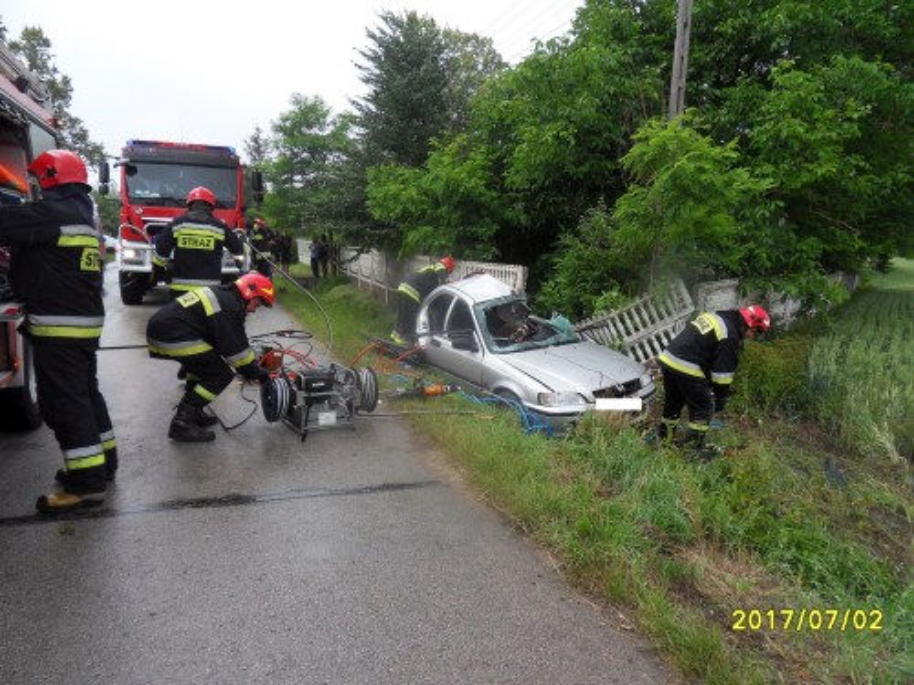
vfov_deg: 56.8
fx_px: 634
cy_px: 342
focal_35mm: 24
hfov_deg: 71.6
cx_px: 457
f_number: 3.3
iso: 80
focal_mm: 4.3
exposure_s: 1/180
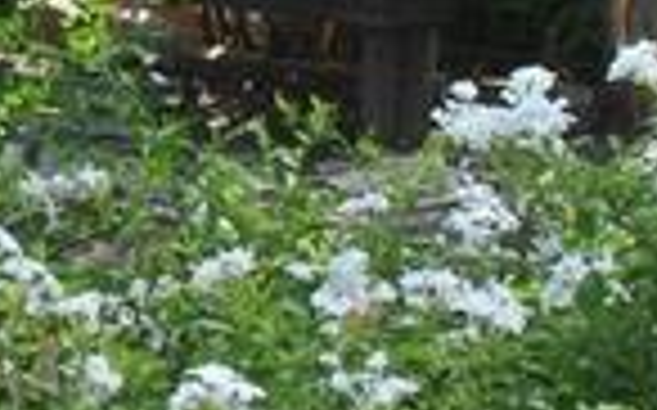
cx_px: -230
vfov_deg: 6.5
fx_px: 3453
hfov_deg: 10.6
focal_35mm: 193
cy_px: -484
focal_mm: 18
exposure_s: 1/200
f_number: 7.1
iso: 100
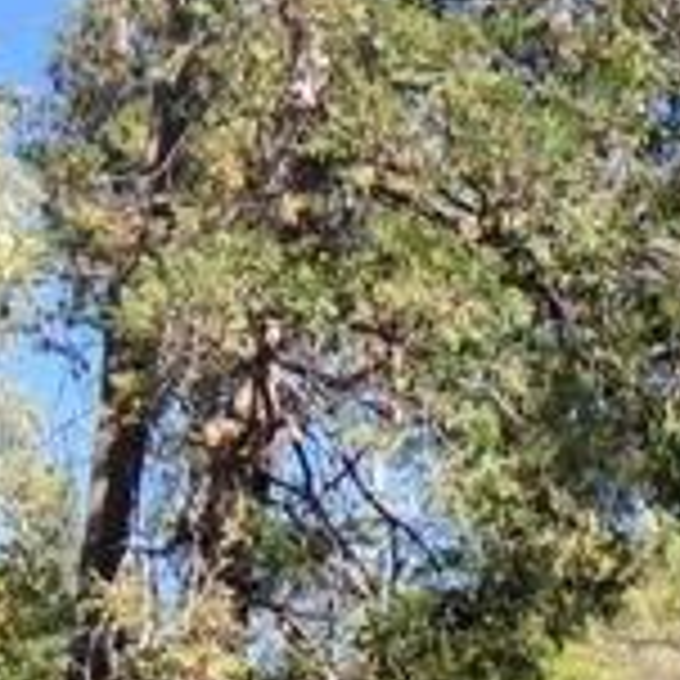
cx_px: 522
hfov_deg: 16.5
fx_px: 2334
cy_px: 878
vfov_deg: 15.8
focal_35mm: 105
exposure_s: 1/350
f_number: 3.4
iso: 80
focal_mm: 5
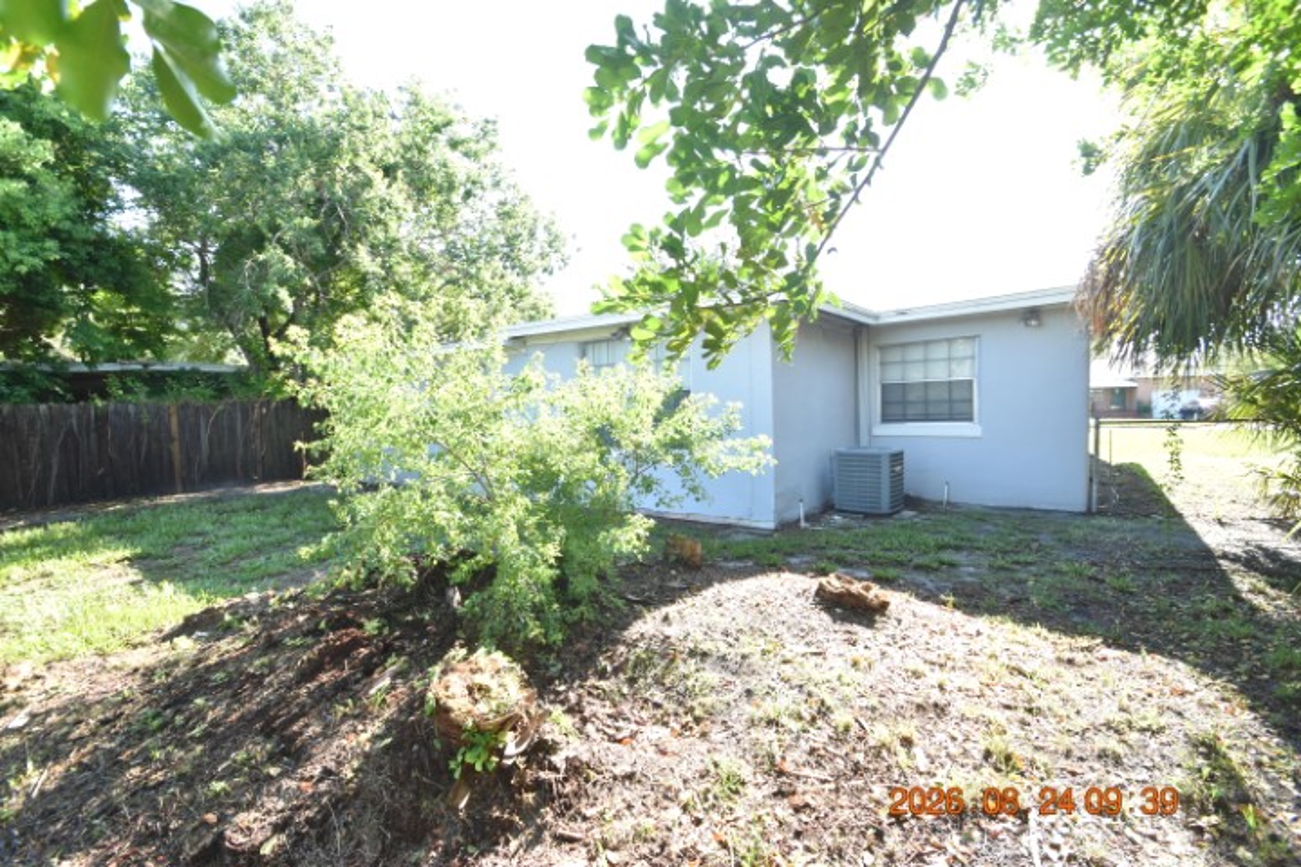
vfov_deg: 77.3
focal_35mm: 15
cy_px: 434
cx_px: 650
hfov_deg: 100.4
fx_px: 542
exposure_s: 1/180
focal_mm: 10
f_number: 6.7
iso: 400
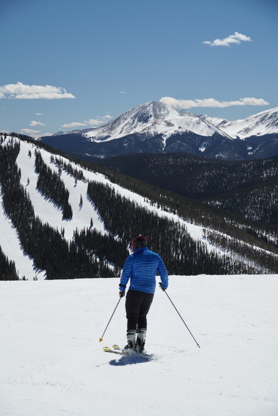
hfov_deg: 19.3
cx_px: 139
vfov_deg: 28.6
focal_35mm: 70
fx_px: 817
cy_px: 208
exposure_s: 1/640
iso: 100
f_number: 5.6
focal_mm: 47
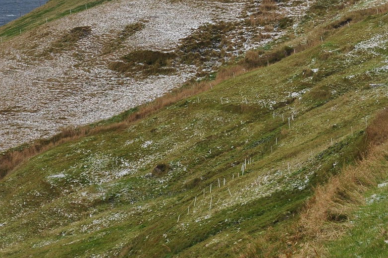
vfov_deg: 7.4
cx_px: 397
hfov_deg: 11.1
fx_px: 1981
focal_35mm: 184
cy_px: -50
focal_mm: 50
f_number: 10
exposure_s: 1/250
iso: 400
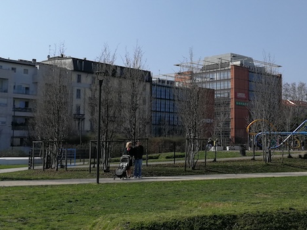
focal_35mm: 52
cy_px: 90
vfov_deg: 27.9
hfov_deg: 36.1
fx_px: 461
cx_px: 227
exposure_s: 1/1621
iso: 50
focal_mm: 3.95
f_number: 2.2
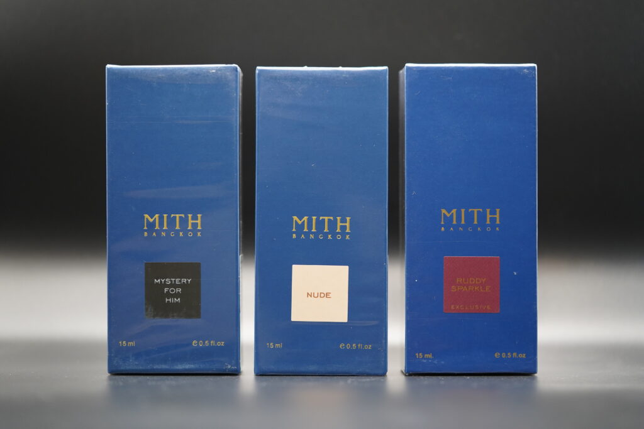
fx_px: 1610
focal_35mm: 90
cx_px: 322
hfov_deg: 22.6
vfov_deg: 15.2
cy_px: 214
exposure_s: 1/100
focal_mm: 90
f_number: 2.8
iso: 1600
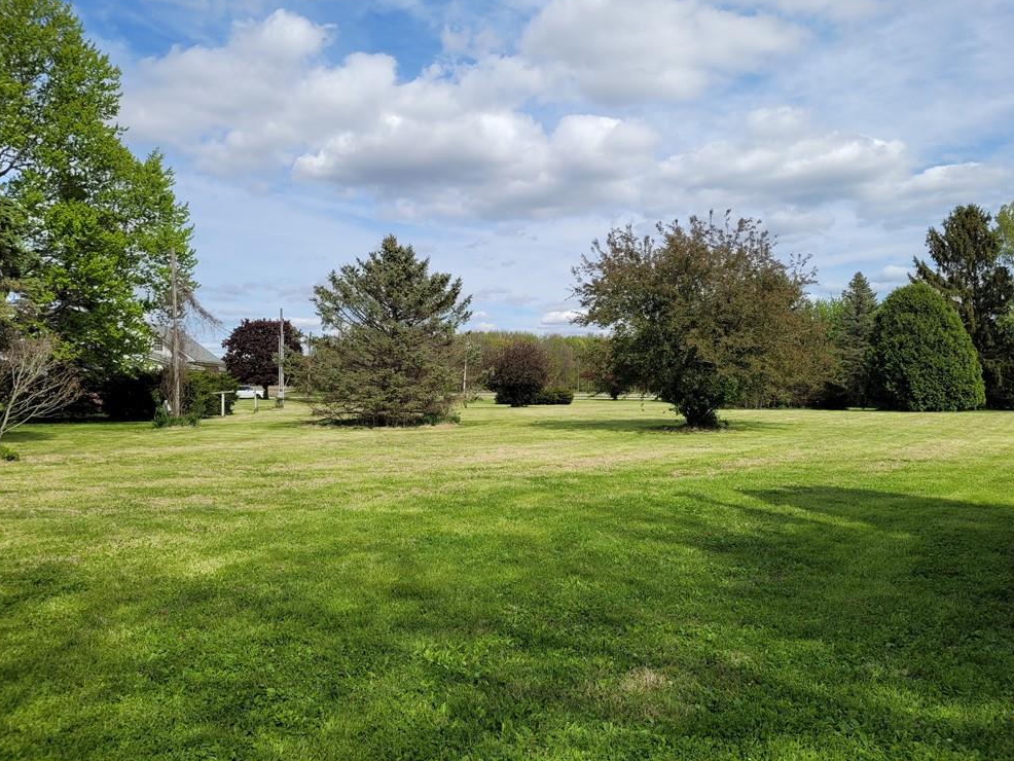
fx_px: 791
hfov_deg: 65.3
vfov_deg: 51.4
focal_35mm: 27
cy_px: 367
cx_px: 514
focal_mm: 5.4
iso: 40
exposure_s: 1/2945
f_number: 1.8
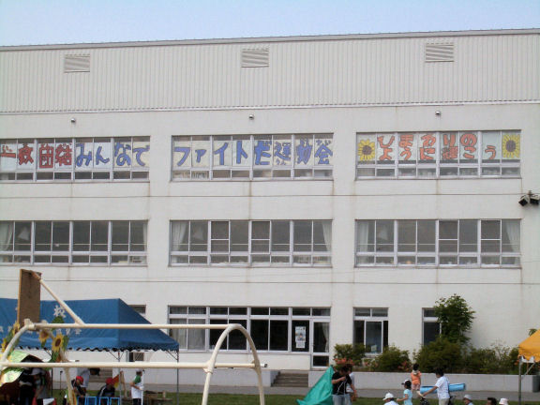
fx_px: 1638
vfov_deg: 14.1
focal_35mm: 105
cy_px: 202
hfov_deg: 18.7
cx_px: 270
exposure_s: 1/400
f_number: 7.7
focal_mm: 17.4
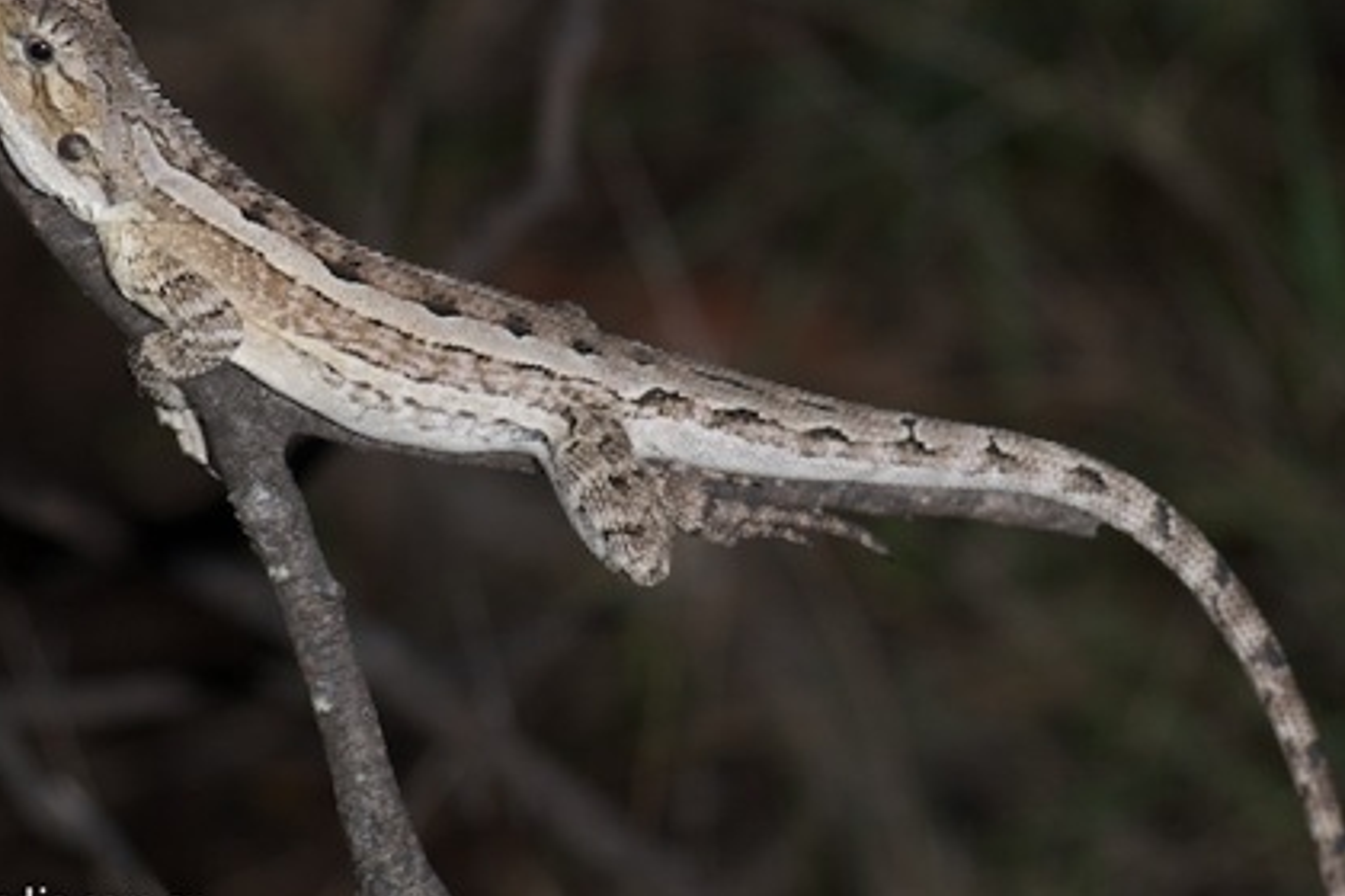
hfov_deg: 11.0
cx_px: 624
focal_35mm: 188
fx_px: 7008
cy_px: 411
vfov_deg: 7.3
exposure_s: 1/125
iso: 100
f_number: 8
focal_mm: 105
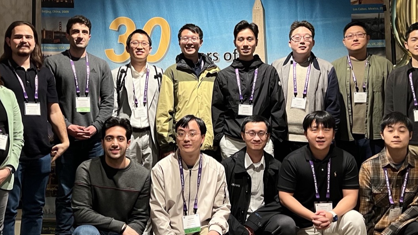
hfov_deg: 47.3
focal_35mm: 43
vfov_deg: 27.7
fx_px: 477
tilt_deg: +0.5
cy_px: 137
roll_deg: +0.6
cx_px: 215
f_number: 1.5
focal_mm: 5.7
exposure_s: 1/40
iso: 400
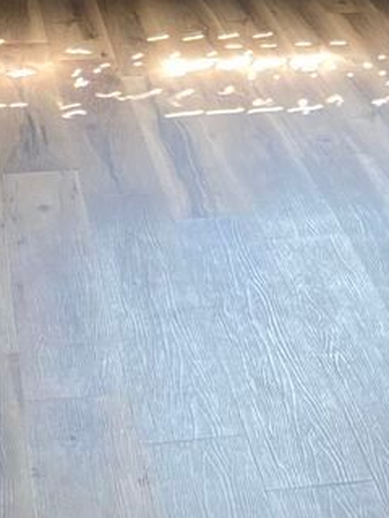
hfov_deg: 11.7
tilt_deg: -9.4
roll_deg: -3.0
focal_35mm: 122
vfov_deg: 15.5
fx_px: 1828
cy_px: -120
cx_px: 542
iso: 125
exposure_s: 1/119
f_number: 1.8
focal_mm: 4.25
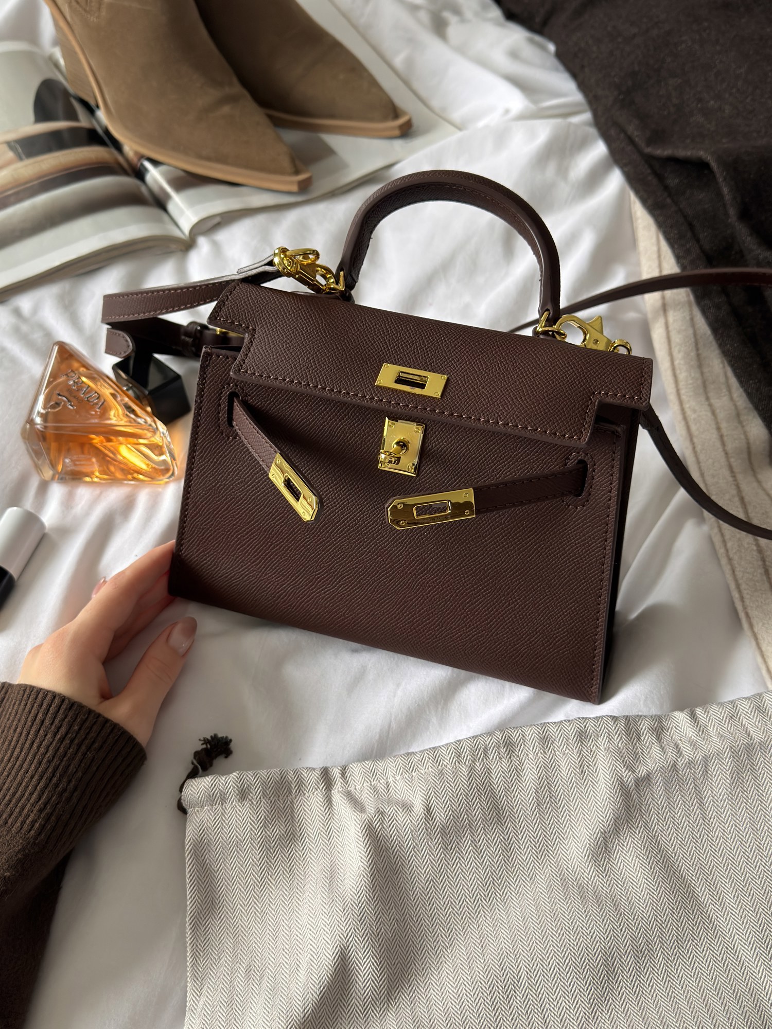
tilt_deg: -53.8
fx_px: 1041
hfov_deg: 40.7
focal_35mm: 35
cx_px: 386
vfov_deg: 52.6
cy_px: 514
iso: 200
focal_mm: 6.76
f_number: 1.78
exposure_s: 1/60
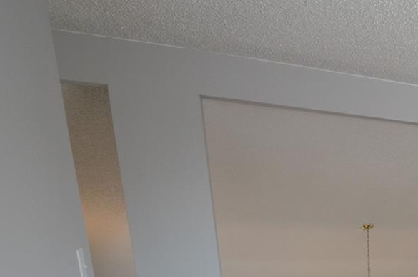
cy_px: 358
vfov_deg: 27.3
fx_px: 475
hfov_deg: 35.9
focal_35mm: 41
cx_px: 512
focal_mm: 10
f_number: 5.6
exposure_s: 1/60
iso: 560
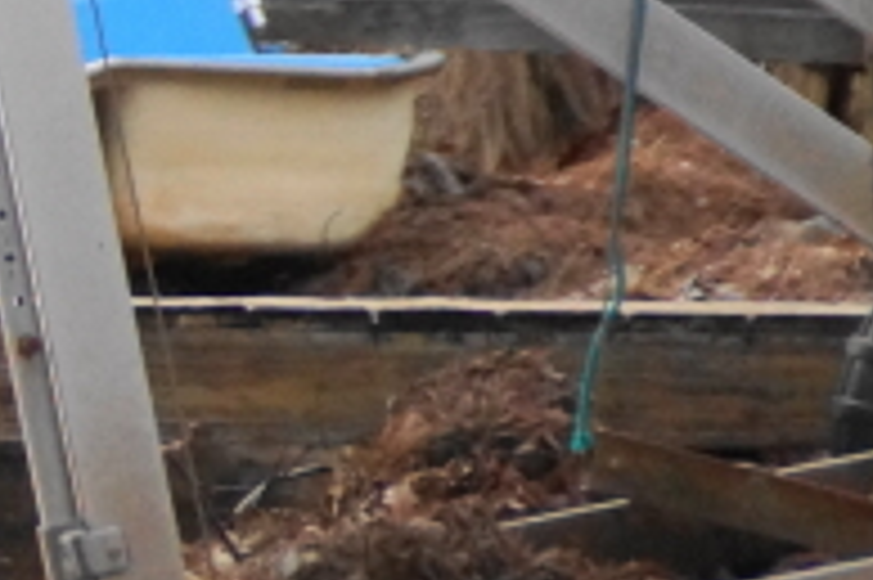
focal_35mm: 1931
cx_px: -1366
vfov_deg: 0.7
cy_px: 40
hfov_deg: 1.1
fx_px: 46786
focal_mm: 250
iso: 1000
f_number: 6.3
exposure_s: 1/400
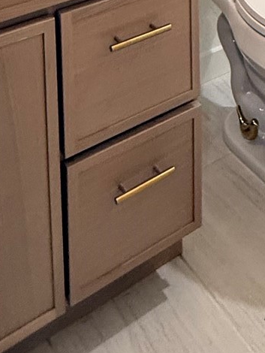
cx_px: 206
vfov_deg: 22.4
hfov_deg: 23.7
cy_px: -245
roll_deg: +0.7
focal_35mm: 61
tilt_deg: -4.3
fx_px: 622
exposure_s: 1/60
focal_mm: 2.22
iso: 500
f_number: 2.2
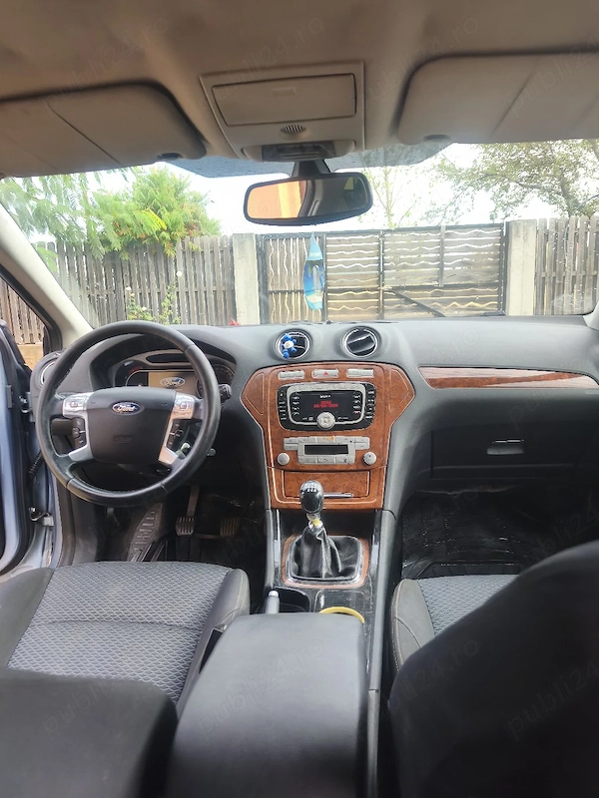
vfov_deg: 73.9
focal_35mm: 23
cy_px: 399
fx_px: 531
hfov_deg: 58.9
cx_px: 300
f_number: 1.65
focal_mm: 6.18
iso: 64
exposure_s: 1/100
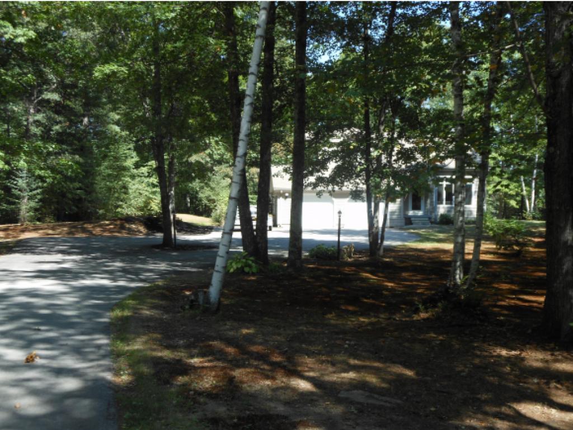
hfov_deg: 43.8
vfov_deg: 33.6
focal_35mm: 43
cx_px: 286
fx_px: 712
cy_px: 215
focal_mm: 7.7
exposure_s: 1/160
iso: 80
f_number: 3.8
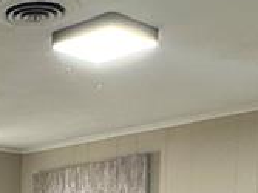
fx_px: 641
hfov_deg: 21.1
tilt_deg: -5.1
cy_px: 321
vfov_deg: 15.3
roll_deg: +0.2
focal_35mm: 86
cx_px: -57
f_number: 2.2
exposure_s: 1/60
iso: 320
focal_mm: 2.22
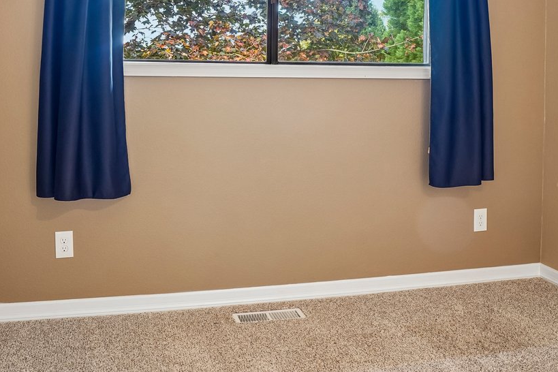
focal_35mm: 40
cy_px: 61
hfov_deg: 48.5
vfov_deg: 32.3
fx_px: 620
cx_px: 281
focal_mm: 16
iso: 400
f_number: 8
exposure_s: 1/8
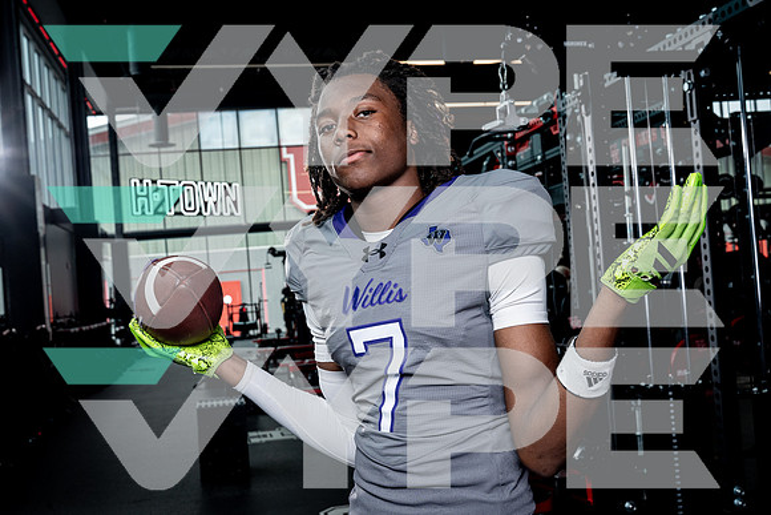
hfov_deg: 45.4
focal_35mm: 43
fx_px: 921
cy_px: 258
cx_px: 386
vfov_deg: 31.2
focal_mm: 43
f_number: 8
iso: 640
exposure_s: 1/250
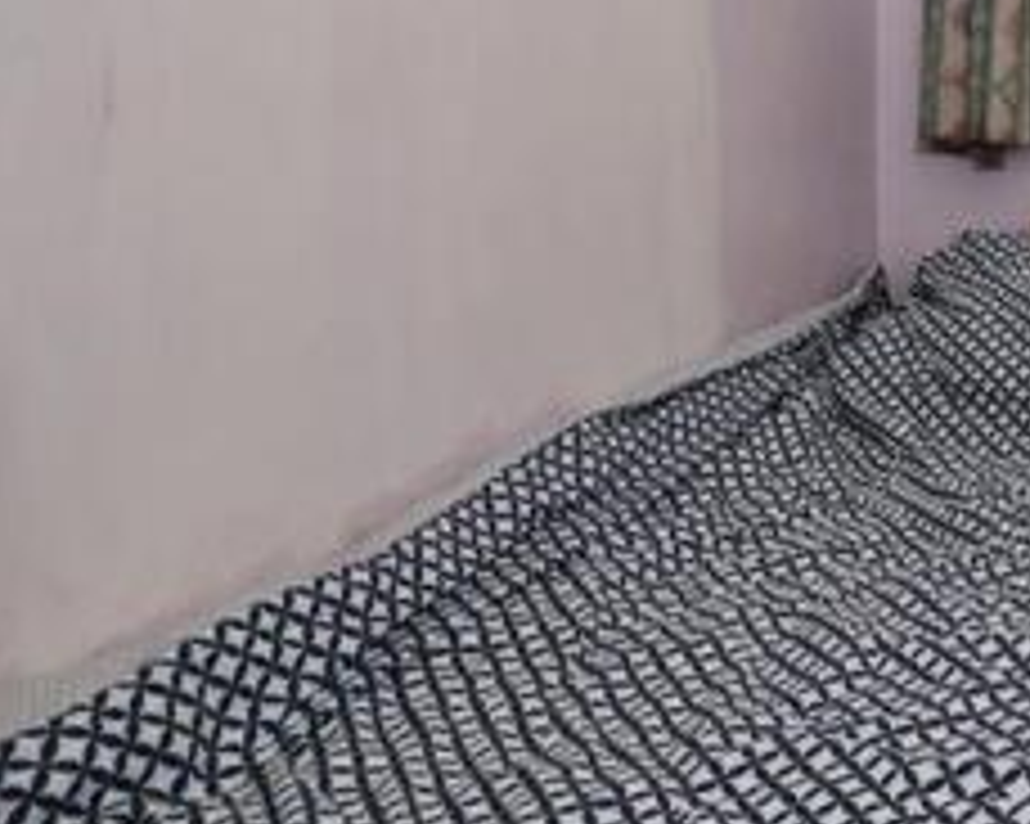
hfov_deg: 32.5
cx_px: 1304
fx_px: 1351
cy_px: 43
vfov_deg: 31.8
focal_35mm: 44
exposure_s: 1/50
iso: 200
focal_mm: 11
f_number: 7.1
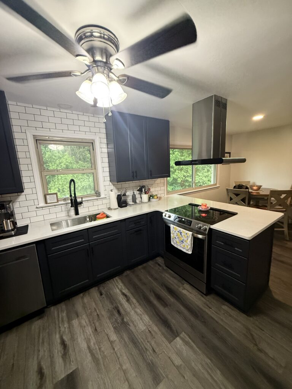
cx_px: 146
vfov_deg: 102.1
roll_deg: +1.9
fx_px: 157
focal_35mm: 14
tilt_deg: -10.5
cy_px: 194
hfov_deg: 85.7
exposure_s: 1/60
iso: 500
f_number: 2.2
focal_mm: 2.22
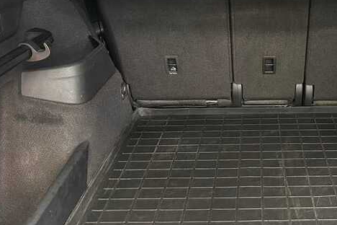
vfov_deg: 28.0
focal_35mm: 48
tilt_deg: -20.8
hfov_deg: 39.4
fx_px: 449
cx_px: 271
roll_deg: +0.0
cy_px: 84
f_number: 1.78
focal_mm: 6.86
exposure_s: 1/25
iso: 800
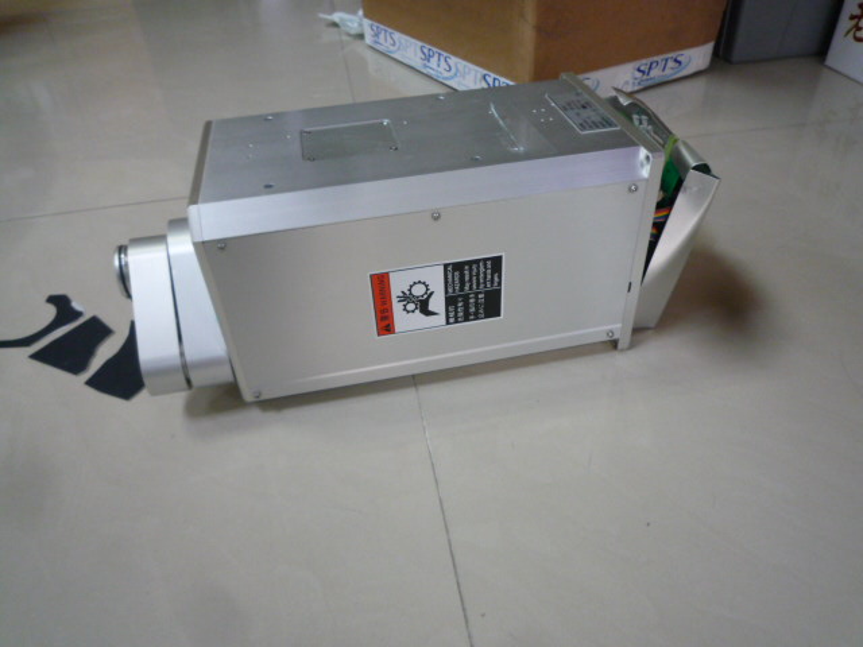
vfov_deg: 54.9
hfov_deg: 69.4
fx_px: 623
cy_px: 324
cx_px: 432
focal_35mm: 25
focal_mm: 4.4
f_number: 2.8
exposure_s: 1/30
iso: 320
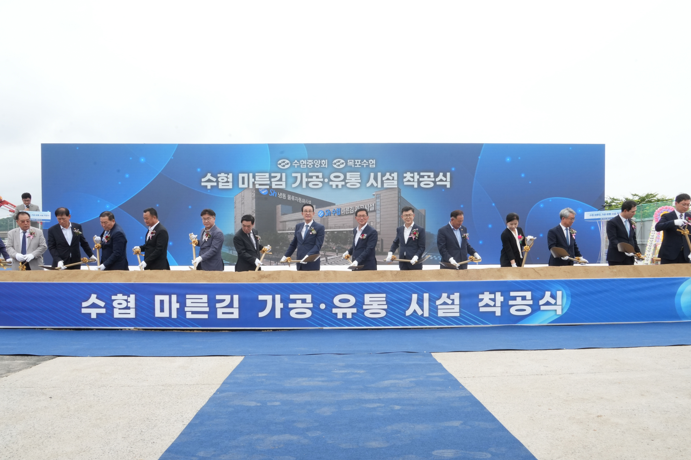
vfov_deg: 46.4
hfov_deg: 65.5
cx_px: 352
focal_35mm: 28
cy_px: 237
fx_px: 537
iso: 1250
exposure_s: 1/160
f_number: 20
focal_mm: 24
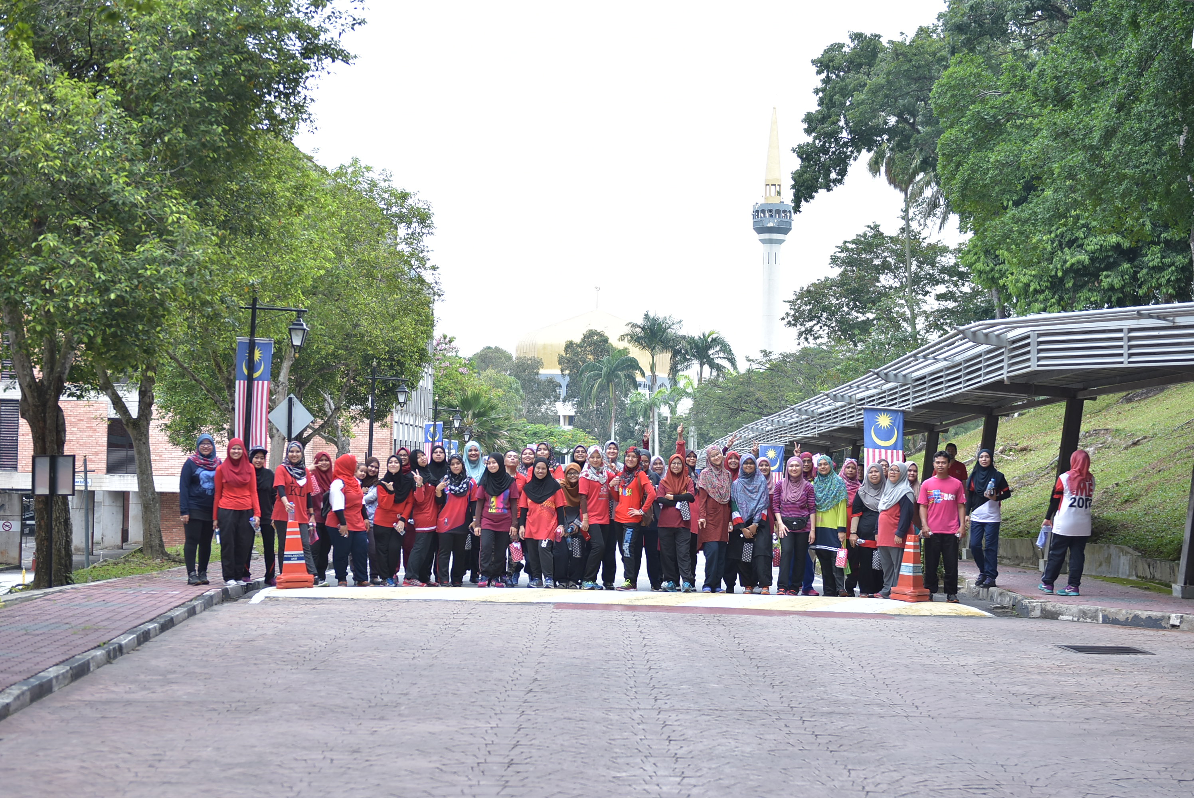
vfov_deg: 22.7
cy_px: 399
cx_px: 597
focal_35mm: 60
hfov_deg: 33.4
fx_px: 1991
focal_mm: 40
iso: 200
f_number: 2.8
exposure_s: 1/500
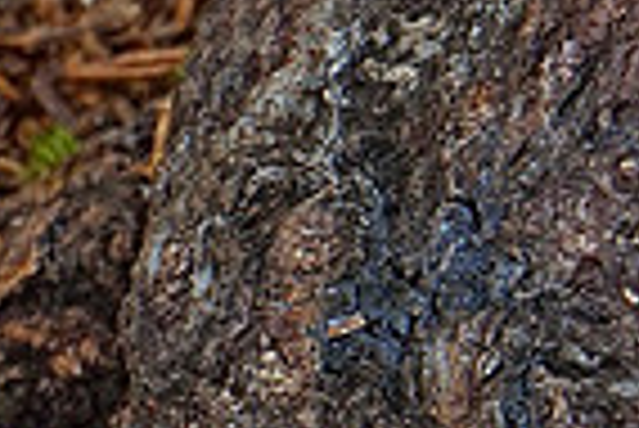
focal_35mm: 1283
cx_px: 1166
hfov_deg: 1.6
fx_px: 22796
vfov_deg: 1.1
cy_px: 791
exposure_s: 1/60
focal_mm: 210
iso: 1000
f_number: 13
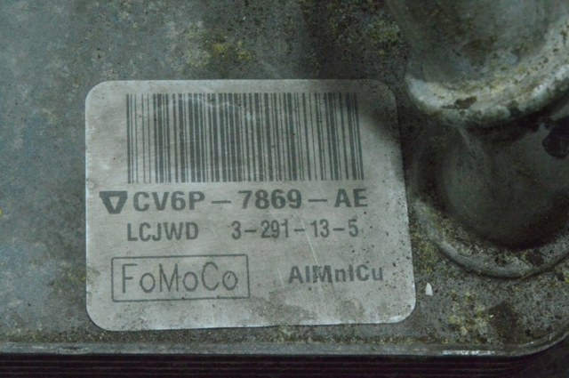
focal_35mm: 82
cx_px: 284
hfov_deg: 24.6
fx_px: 1302
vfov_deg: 16.5
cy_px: 189
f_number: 36
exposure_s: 1/100
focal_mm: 55
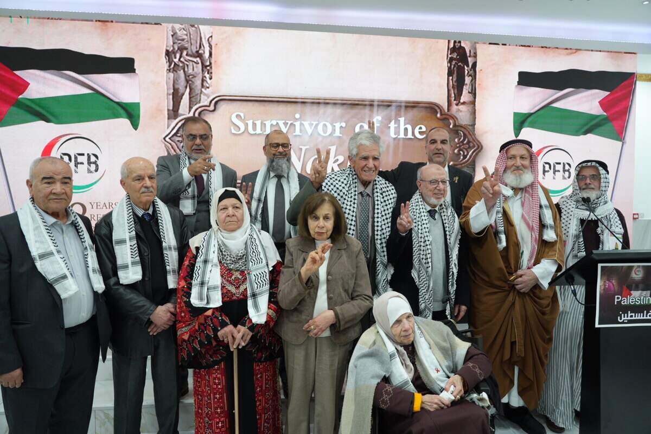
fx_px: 434
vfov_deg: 53.1
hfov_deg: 73.7
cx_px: 326
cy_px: 217
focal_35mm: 24
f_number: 4
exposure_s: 1/160
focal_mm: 24
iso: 1000
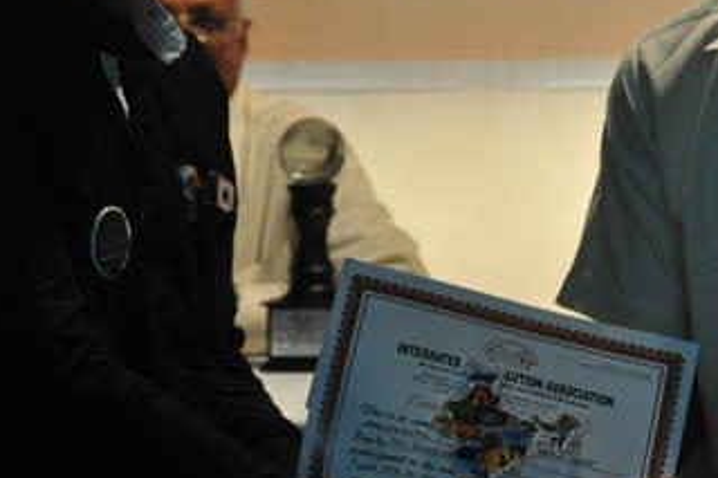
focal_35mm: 197
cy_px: 59
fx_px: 3927
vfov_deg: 7.0
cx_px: 458
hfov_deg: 10.4
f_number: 5
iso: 800
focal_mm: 70
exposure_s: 1/80
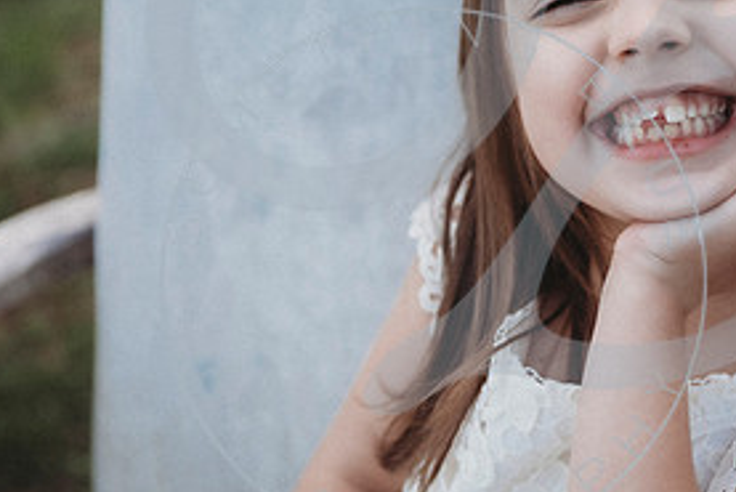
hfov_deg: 21.9
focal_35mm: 92
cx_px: 566
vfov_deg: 14.7
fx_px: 1882
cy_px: 57
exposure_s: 1/200
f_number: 2.8
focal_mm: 44
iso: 100
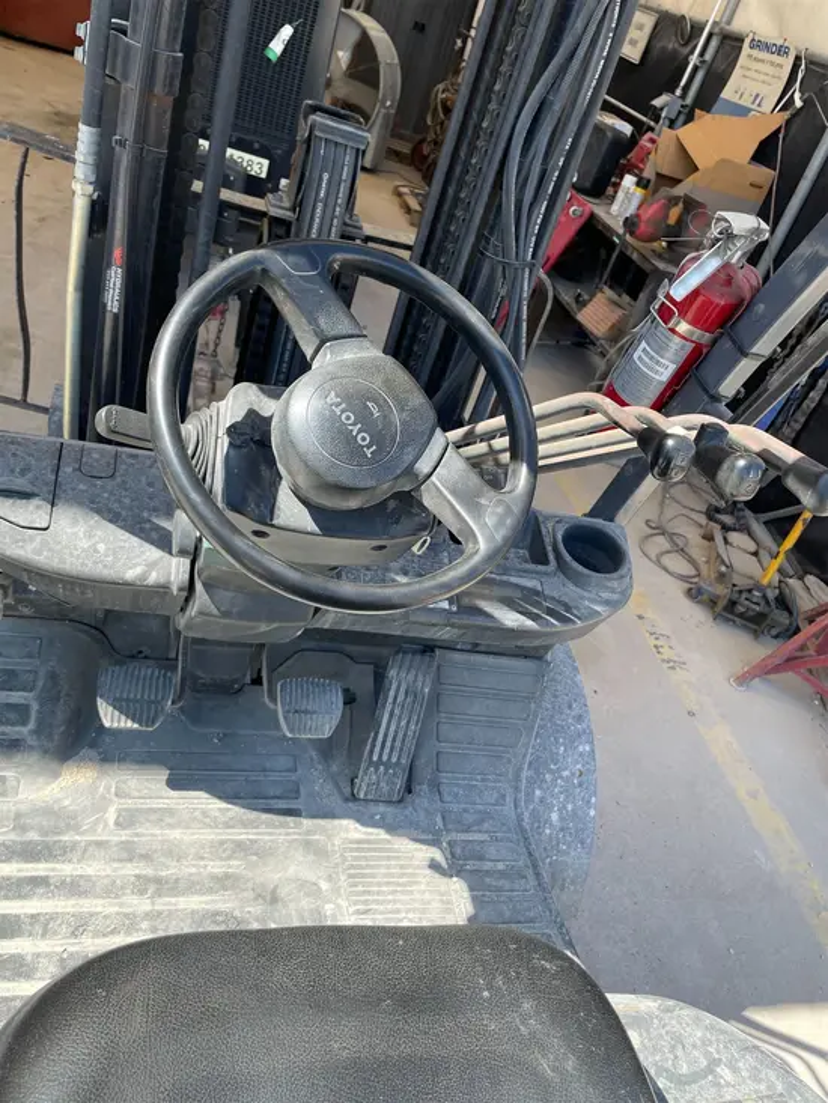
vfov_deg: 67.3
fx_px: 829
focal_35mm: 26
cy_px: 552
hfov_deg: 53.1
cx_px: 414
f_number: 1.6
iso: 32
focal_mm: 4.2
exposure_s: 1/612
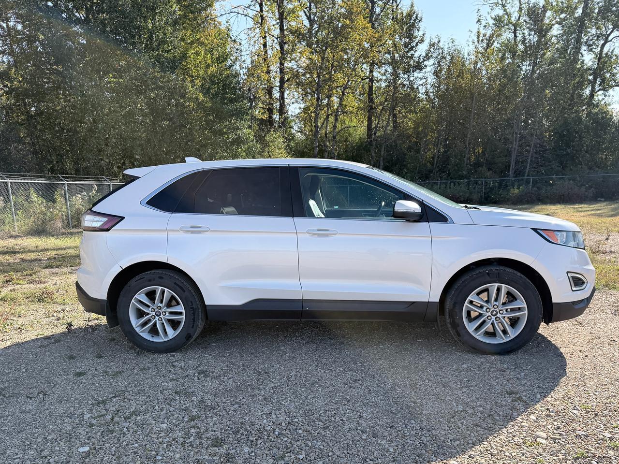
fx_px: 429
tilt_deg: -10.5
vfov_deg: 56.8
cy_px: 232
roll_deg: +1.6
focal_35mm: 24
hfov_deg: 71.6
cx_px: 310
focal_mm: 6.76
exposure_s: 1/2370
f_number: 1.78
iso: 100
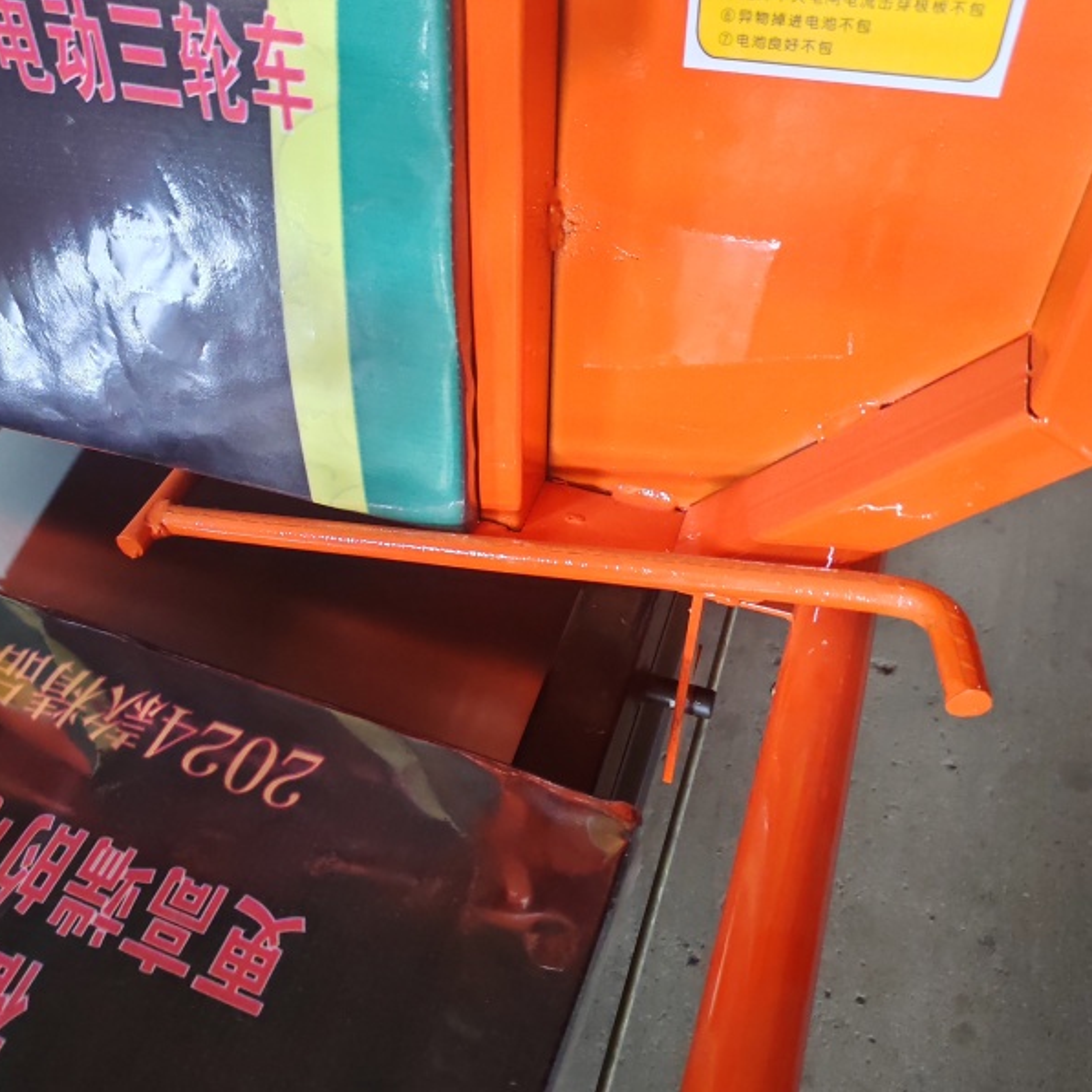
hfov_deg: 51.0
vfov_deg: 51.1
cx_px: 485
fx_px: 1142
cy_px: 547
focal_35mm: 32
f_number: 1.95
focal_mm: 5.52
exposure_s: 1/50
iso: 800
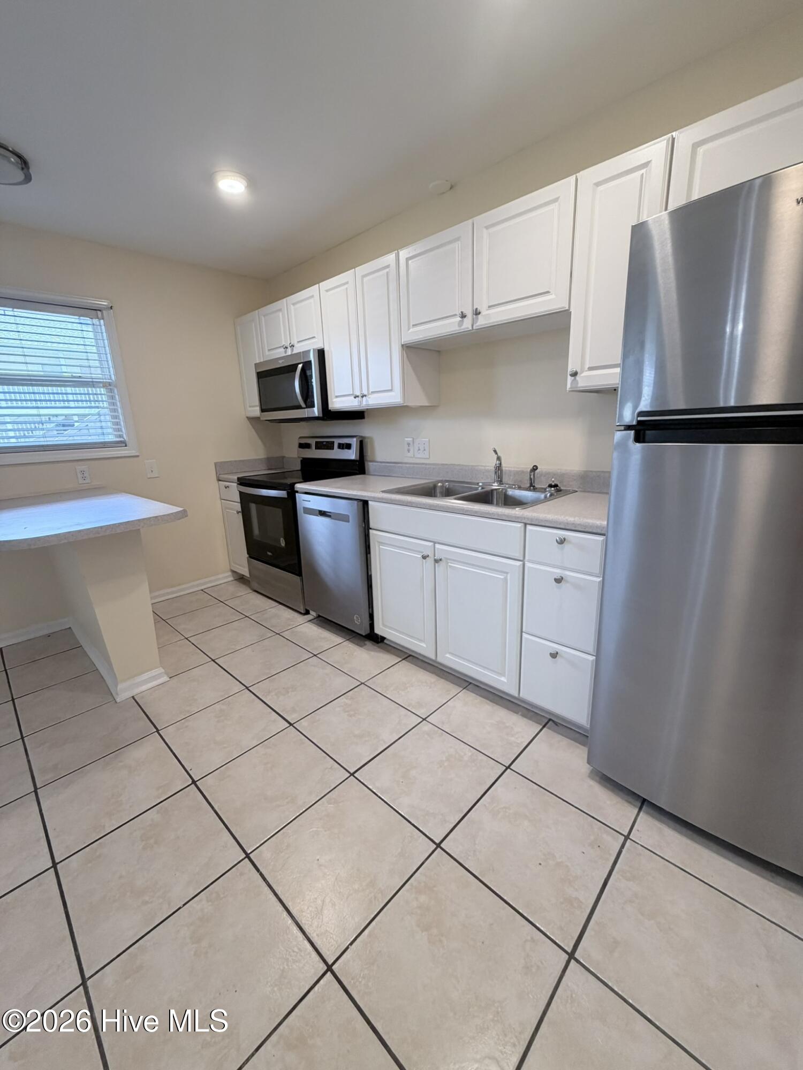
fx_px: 433
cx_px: 402
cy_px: 535
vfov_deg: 102.1
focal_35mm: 14
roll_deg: +1.7
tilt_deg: -14.9
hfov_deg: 85.7
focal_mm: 2.22
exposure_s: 1/120
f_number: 2.2
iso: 200
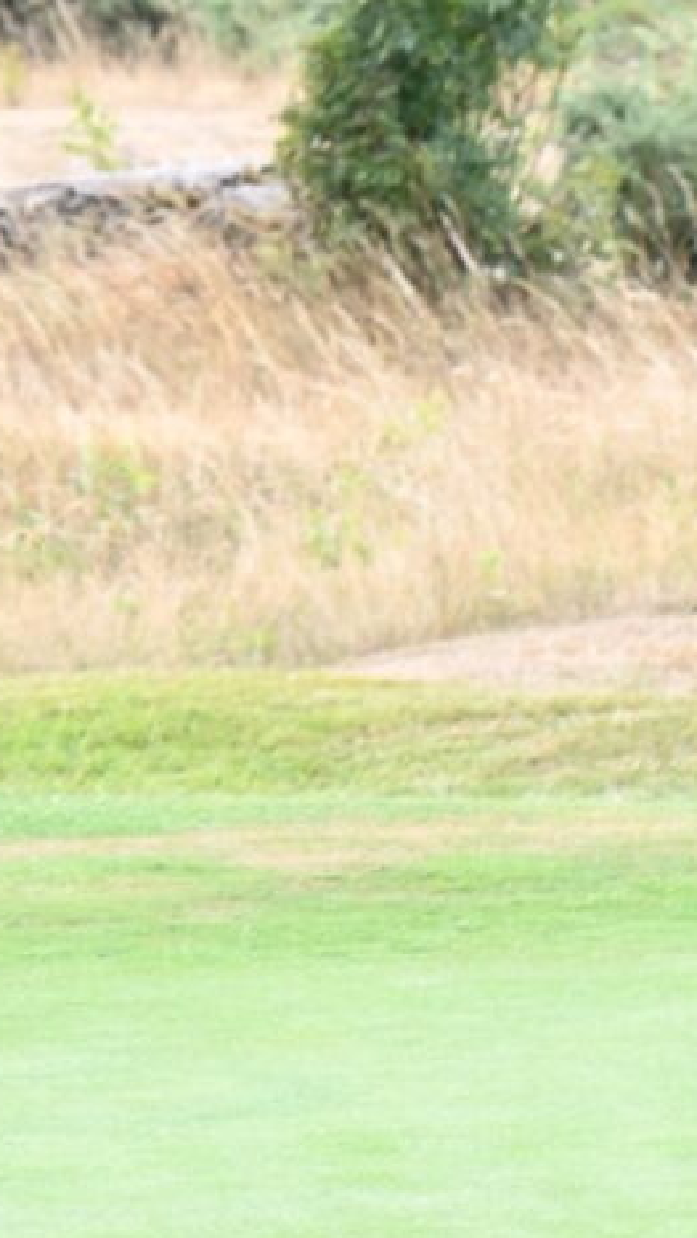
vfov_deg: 6.7
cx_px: -1069
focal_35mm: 322
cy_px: -13
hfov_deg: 3.7
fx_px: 10570
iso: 200
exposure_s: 1/100
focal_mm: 70
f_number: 8
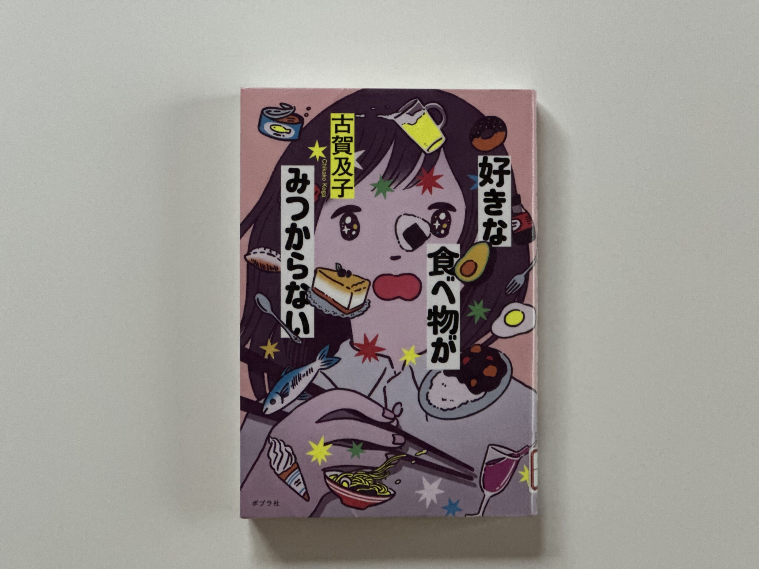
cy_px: 284
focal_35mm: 77
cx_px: 380
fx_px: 1688
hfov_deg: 25.3
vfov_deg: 19.1
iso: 640
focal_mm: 9
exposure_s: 1/15
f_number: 2.8
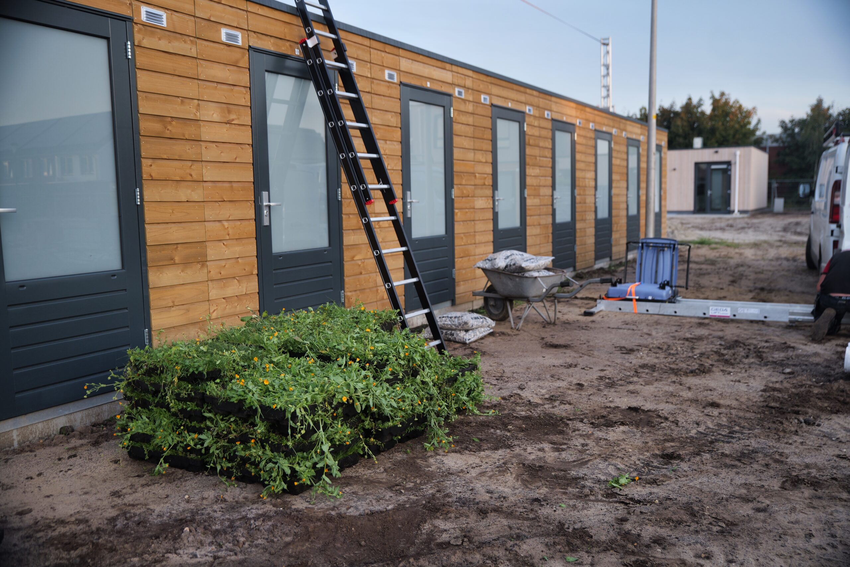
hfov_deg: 60.3
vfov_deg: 42.3
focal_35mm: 31
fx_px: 732
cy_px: 284
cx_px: 425
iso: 320
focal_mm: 31
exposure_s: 1/320
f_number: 2.8
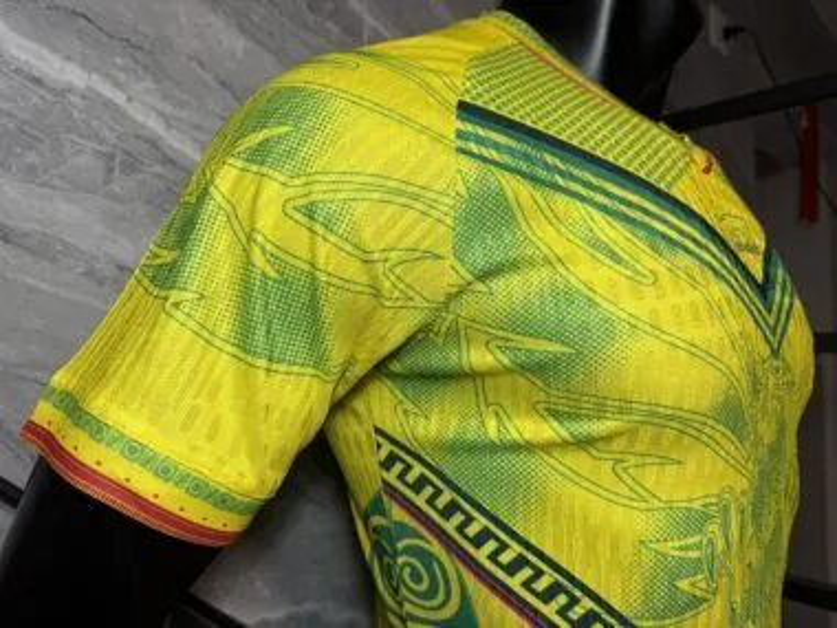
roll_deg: +1.3
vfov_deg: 56.8
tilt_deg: +1.6
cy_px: 314
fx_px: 580
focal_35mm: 24
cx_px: 418
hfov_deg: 71.6
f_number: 1.78
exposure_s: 1/100
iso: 64
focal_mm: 6.76
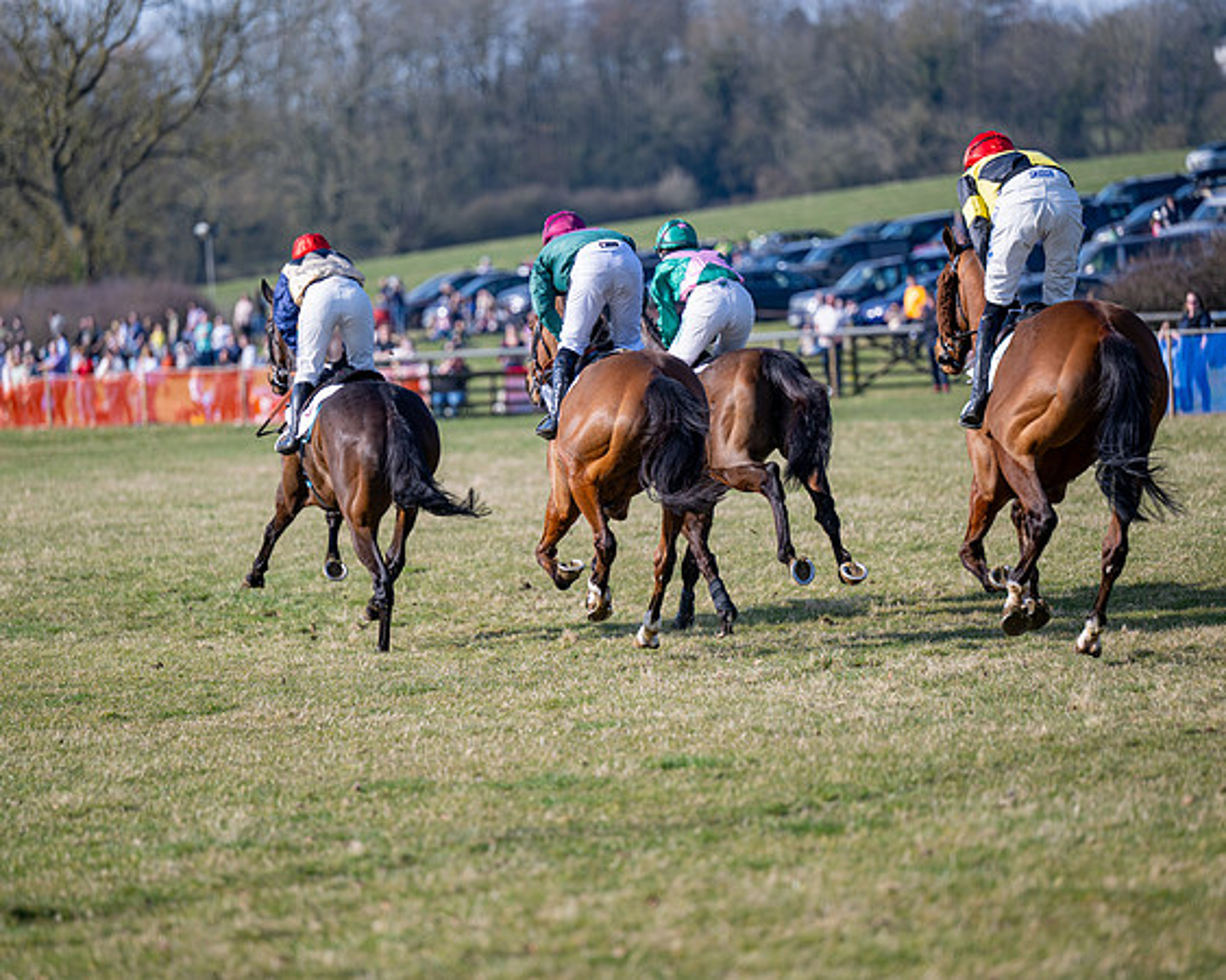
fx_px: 7029
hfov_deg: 10.0
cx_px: 614
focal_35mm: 194
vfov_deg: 8.0
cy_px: 490
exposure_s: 1/1600
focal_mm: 170
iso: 100
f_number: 2.8
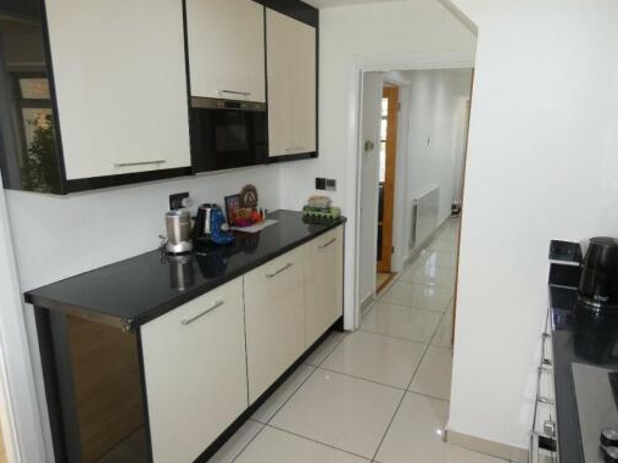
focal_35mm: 23
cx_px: 338
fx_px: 411
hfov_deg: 73.8
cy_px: 220
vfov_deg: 58.8
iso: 125
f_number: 2.8
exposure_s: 1/60
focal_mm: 3.6
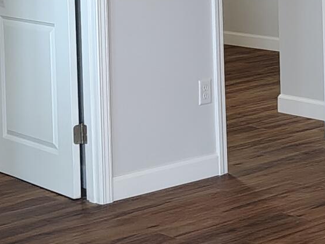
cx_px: 312
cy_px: -79
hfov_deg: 15.1
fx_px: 1212
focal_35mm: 129
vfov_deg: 11.2
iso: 538
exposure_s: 1/120
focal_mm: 5.56
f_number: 1.8
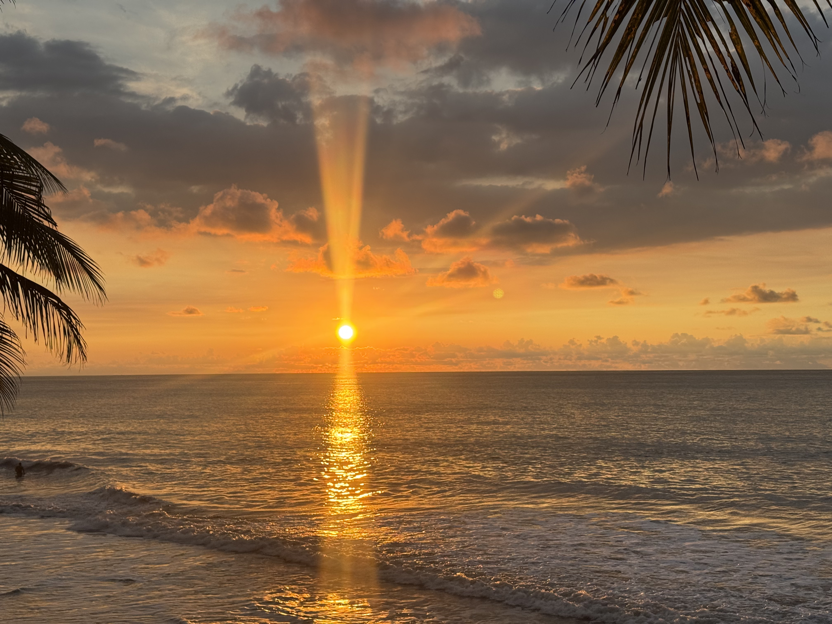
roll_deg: +0.0
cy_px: 312
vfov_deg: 30.3
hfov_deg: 39.7
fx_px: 1154
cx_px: 416
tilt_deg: +3.8
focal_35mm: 48
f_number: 1.78
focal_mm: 6.76
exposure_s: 1/3610
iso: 64
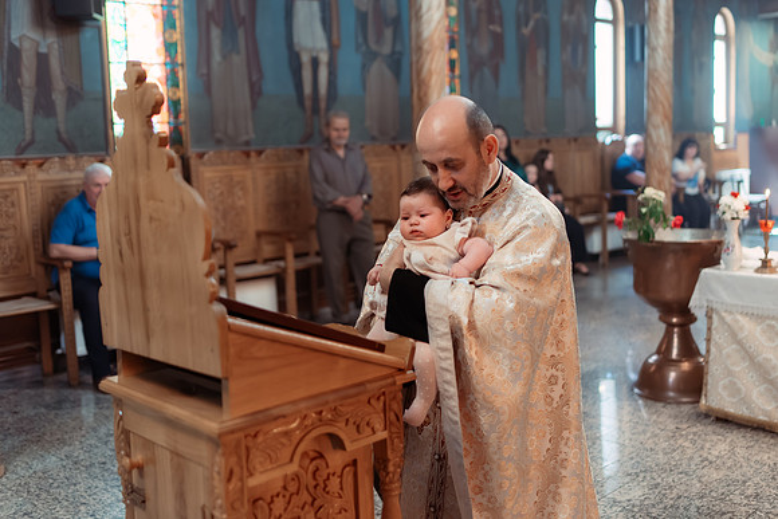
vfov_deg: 33.9
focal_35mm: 39
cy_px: 227
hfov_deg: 49.0
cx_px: 437
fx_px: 851
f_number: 1.8
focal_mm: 35
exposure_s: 1/250
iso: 1600
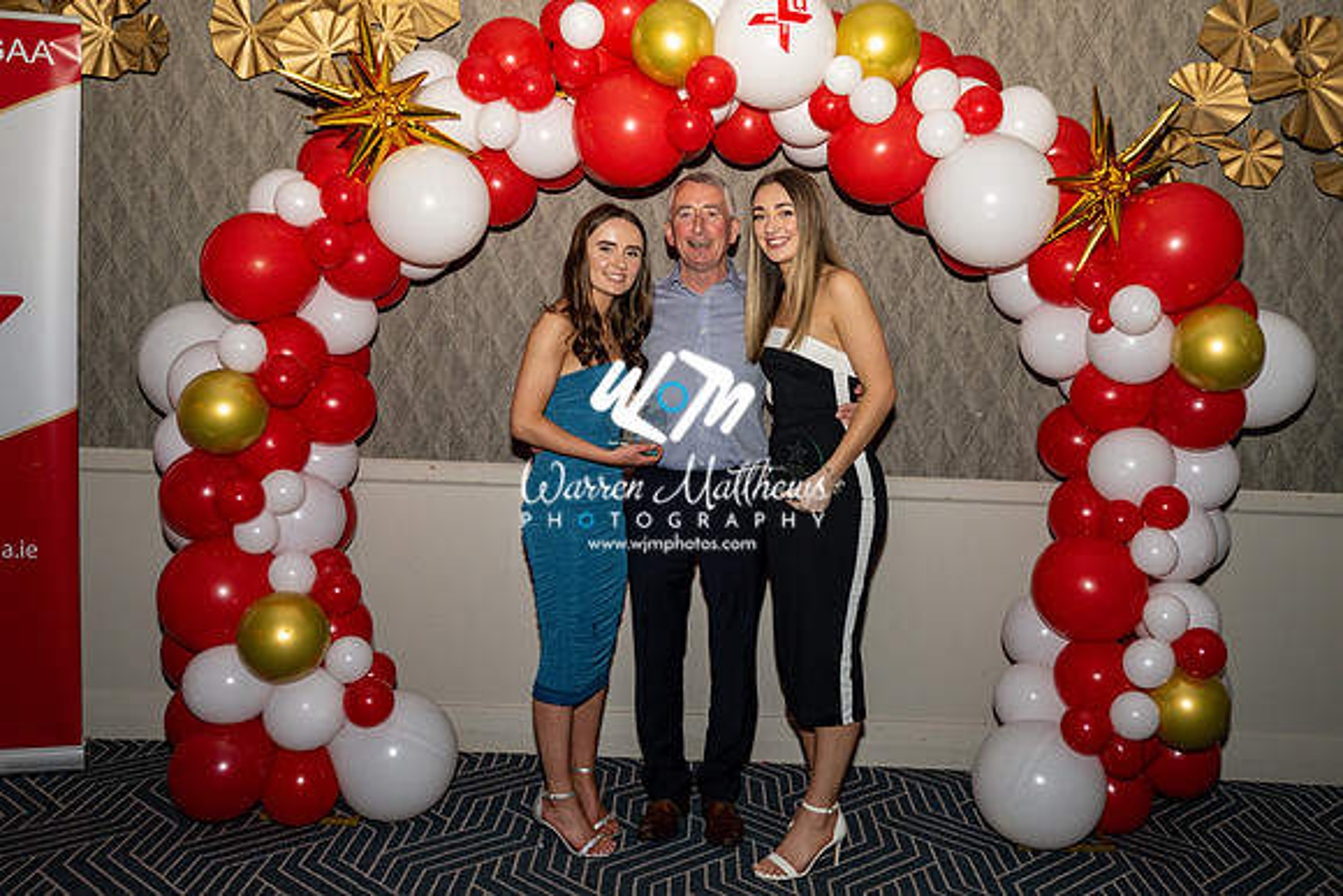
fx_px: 1203
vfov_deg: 40.8
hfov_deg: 58.3
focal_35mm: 32
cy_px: 386
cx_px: 722
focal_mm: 26
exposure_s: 1/125
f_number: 3.2
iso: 500
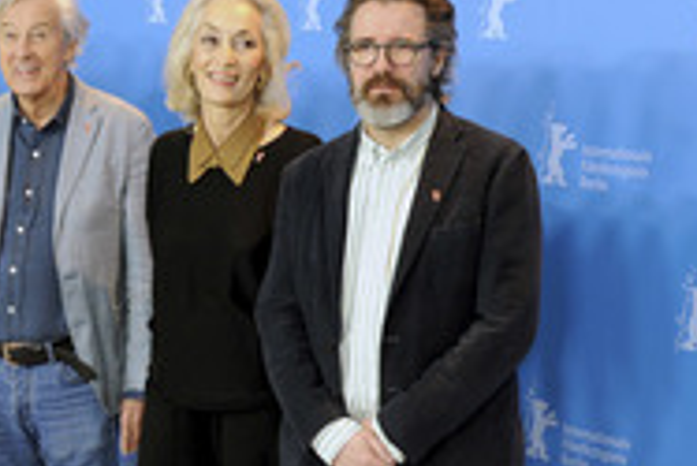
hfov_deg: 18.8
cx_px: 22
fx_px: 2054
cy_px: 406
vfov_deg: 12.9
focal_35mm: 106
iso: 1250
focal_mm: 44
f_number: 5
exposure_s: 1/25
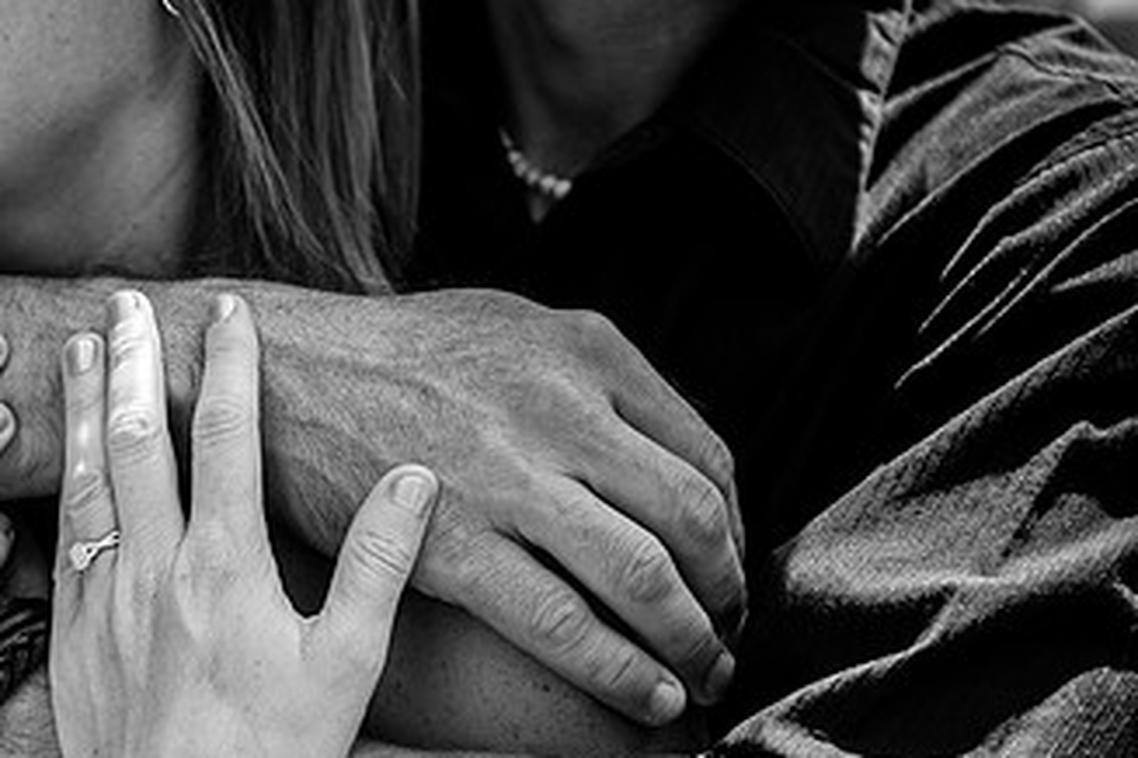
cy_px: 558
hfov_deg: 17.7
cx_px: 101
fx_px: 3603
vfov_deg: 12.0
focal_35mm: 114
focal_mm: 62
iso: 500
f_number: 2.8
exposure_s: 1/2500
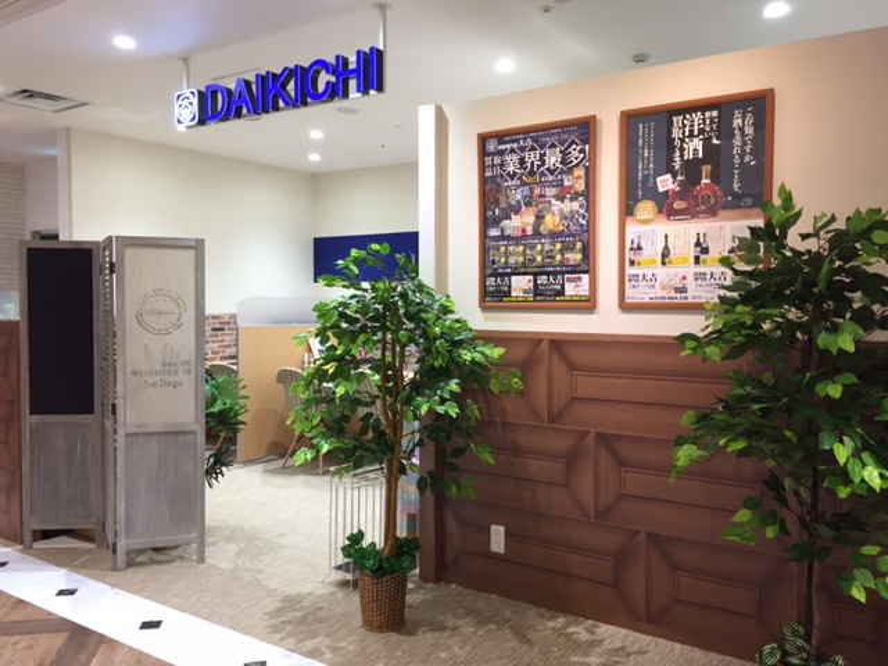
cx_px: 444
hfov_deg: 61.7
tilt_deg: -1.7
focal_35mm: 29
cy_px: 333
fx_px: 744
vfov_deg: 48.2
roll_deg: -1.0
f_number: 2.2
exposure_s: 1/33
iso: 50
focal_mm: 4.15
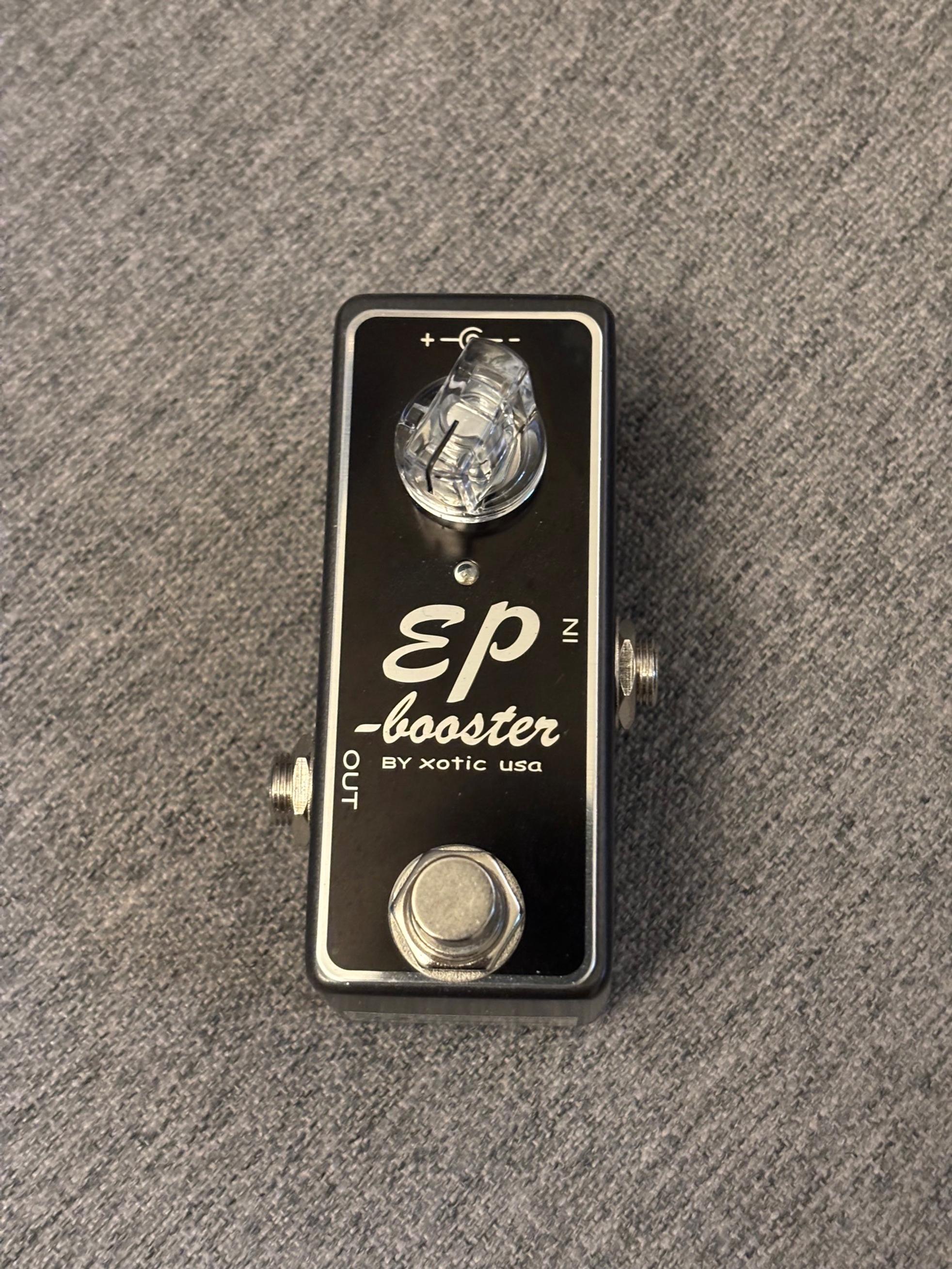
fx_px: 1907
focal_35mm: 52
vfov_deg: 36.8
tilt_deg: -77.2
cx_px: 476
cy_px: 634
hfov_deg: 28.0
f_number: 1.6
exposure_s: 1/22
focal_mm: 5.96
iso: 400
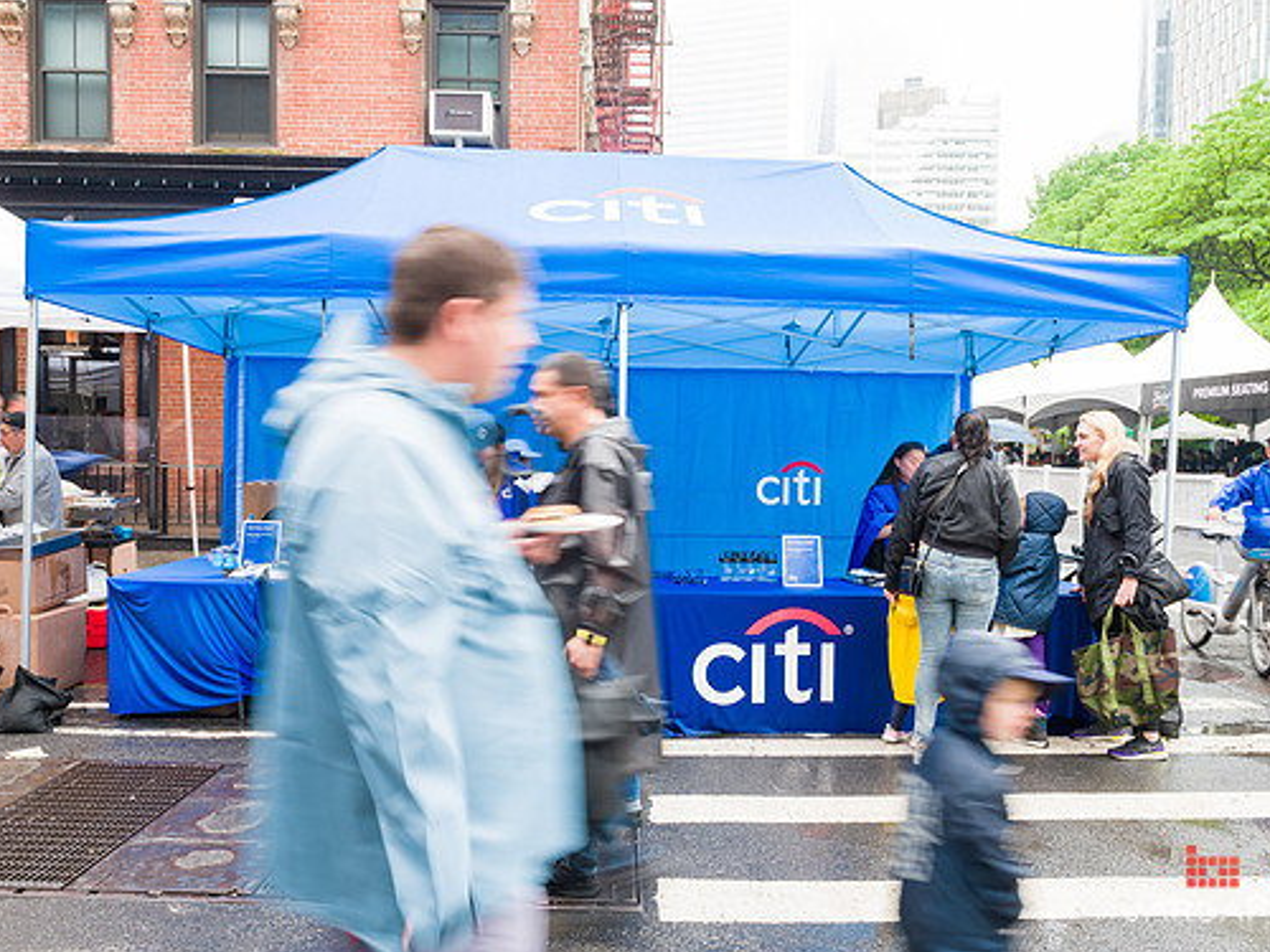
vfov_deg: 48.2
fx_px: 1064
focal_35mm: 29
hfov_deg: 61.7
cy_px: 487
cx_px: 630
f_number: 16
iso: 200
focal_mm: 26
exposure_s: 1/10
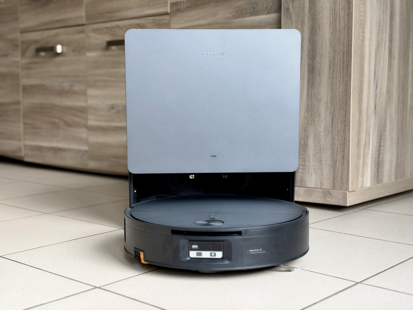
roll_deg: +0.1
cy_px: 155
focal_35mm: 48
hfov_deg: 39.7
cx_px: 206
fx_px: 573
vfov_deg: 30.3
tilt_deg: -6.1
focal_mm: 6.93
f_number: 1.8
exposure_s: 1/72
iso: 100
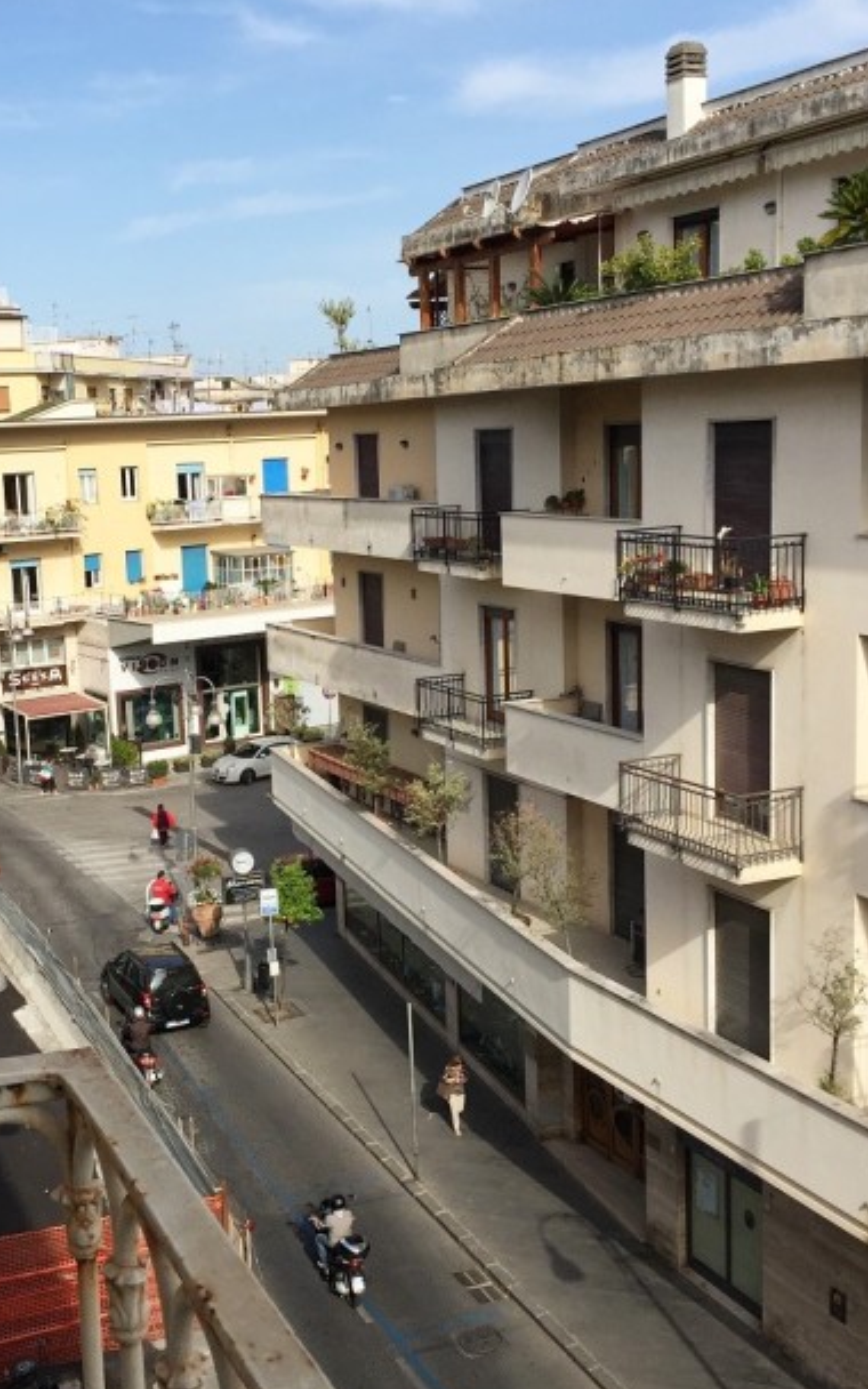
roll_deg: +1.2
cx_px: 290
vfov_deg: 47.2
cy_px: 700
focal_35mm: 42
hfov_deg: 30.3
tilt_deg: -9.5
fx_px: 1590
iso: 32
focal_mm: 4.15
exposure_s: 1/1980
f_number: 2.2
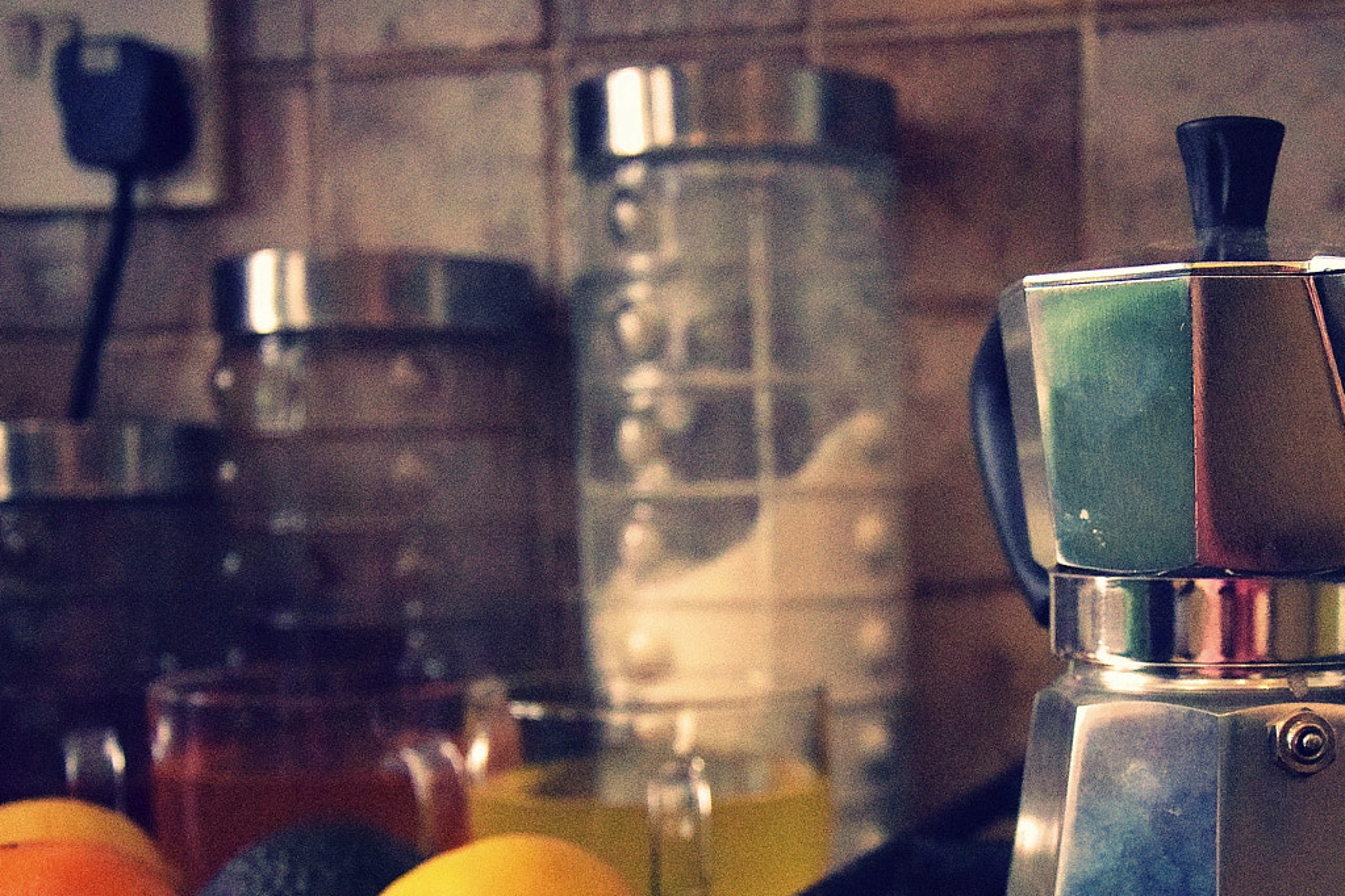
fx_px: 2279
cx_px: 944
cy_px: 665
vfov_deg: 22.1
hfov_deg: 32.5
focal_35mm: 61
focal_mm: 26
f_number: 4
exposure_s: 1/500
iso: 12800
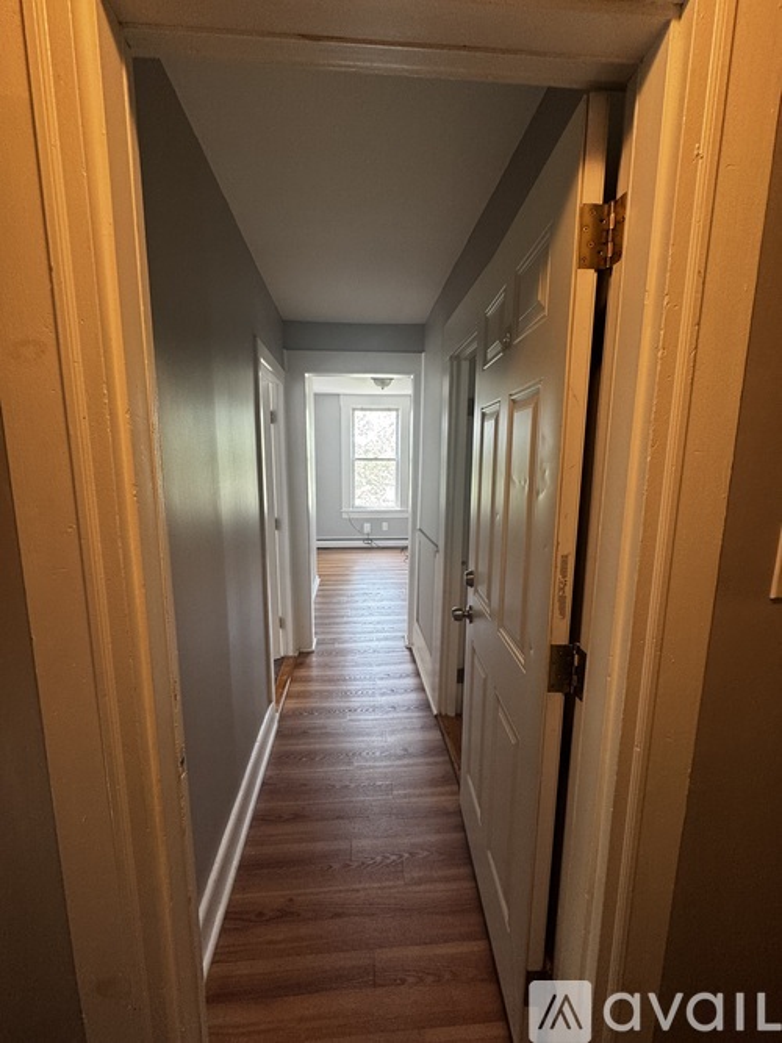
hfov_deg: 85.7
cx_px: 391
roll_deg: +0.7
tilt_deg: -6.2
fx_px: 422
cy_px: 522
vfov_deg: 102.1
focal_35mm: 14
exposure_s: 1/60
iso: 160
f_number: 2.2
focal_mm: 2.22
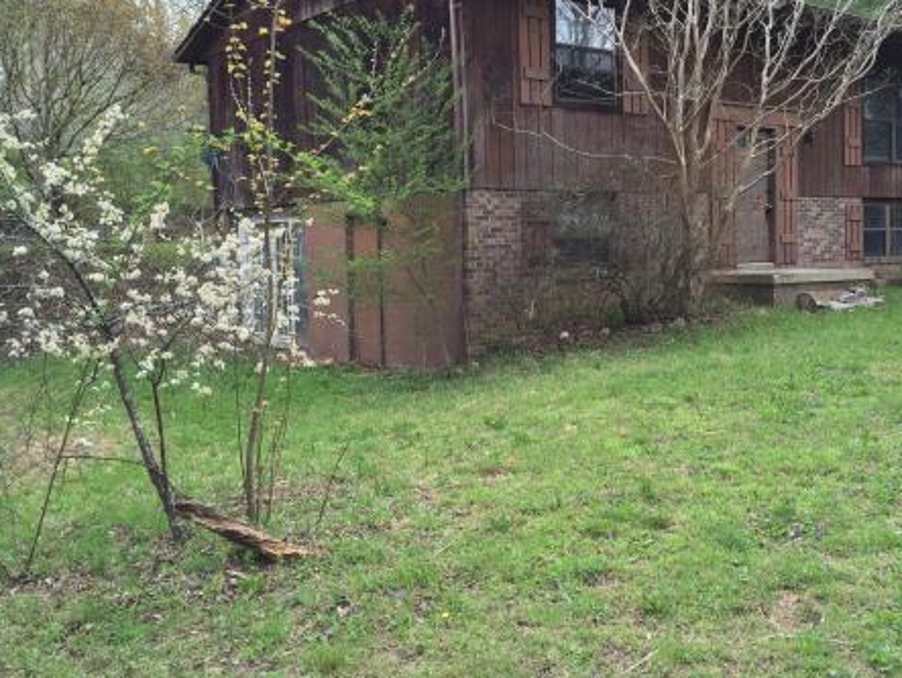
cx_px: 564
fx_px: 991
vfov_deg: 37.7
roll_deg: +0.0
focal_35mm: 38
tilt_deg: -1.9
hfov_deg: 48.5
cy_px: 299
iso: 32
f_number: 2.2
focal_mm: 4.15
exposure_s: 1/384
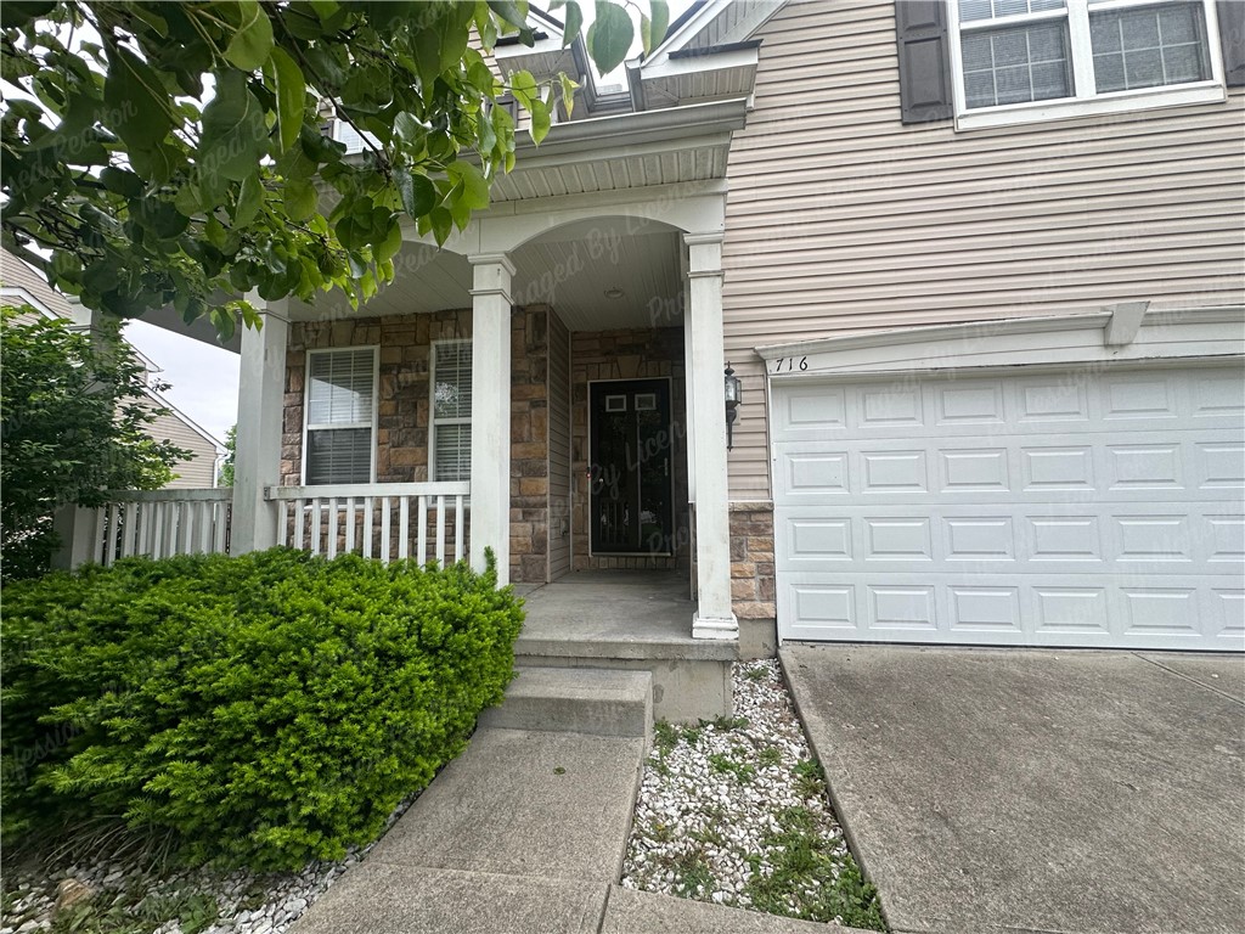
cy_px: 467
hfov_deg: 102.1
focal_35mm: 14
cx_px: 622
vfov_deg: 85.7
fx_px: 504
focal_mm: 2.22
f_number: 2.2
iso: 80
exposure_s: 1/99
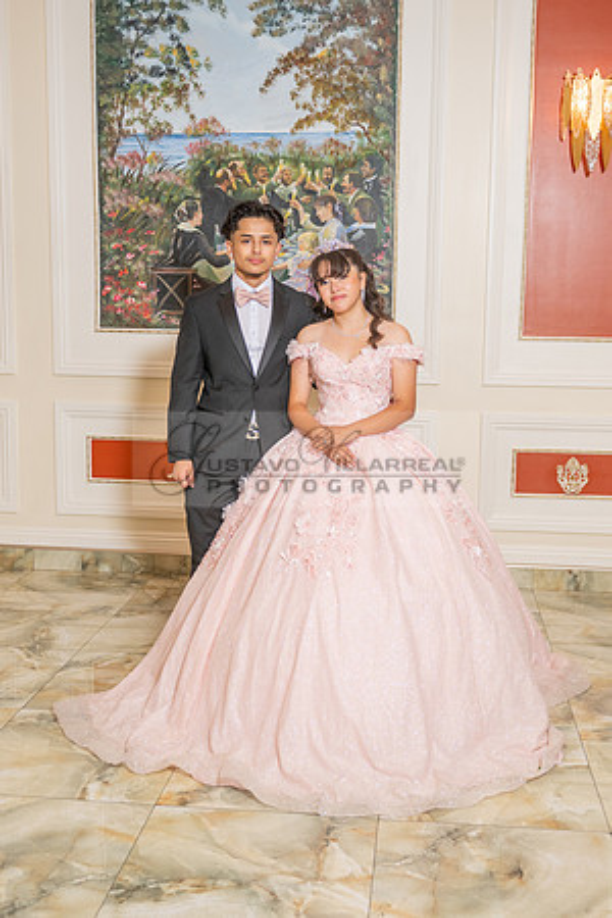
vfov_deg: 44.6
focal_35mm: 44
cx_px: 320
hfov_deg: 30.6
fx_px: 1119
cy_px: 442
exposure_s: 1/200
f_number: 2.8
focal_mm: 28
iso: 320
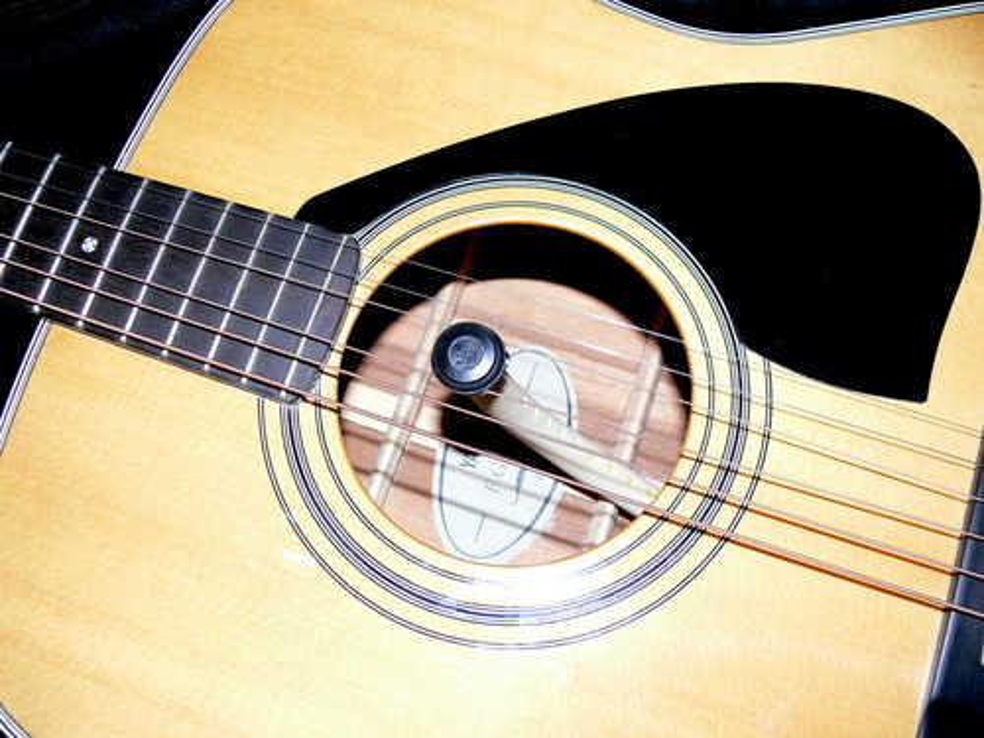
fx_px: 995
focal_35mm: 35
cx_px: 492
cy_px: 369
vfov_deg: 40.7
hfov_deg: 52.6
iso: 200
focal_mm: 7.4
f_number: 2.8
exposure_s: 1/30
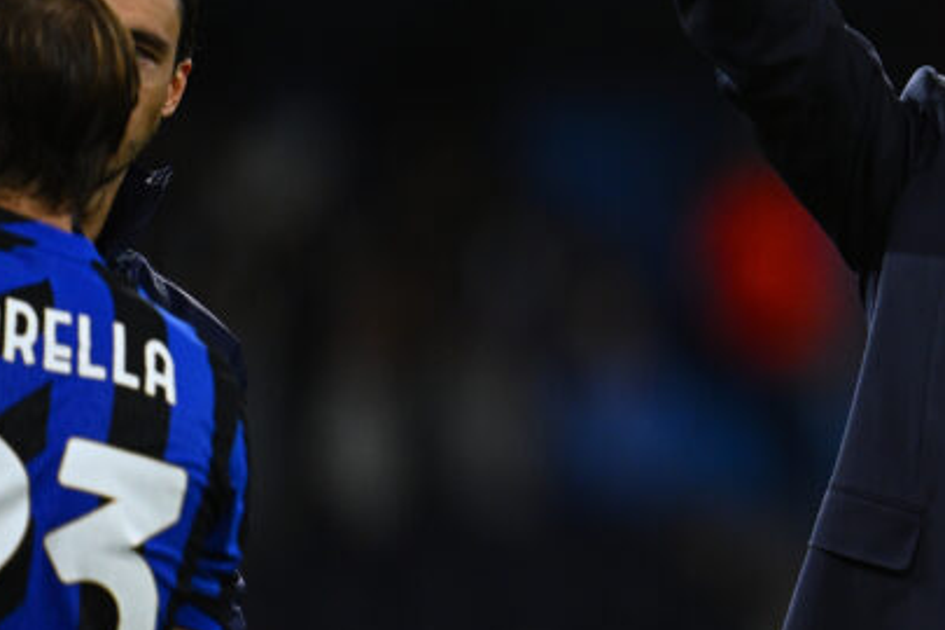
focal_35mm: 1011
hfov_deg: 2.0
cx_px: 1162
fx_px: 26537
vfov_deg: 1.4
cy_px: 246
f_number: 2.8
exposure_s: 1/1600
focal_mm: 400
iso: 2000
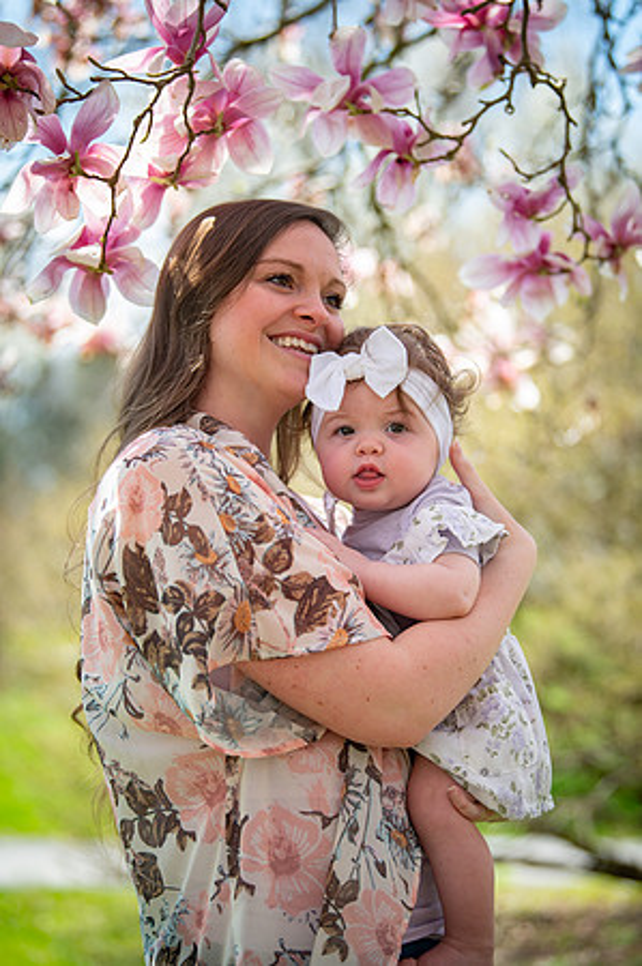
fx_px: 2198
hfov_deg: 16.6
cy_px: 483
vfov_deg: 24.8
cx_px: 321
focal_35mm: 82
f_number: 2.8
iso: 320
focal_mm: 82
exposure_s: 1/1600
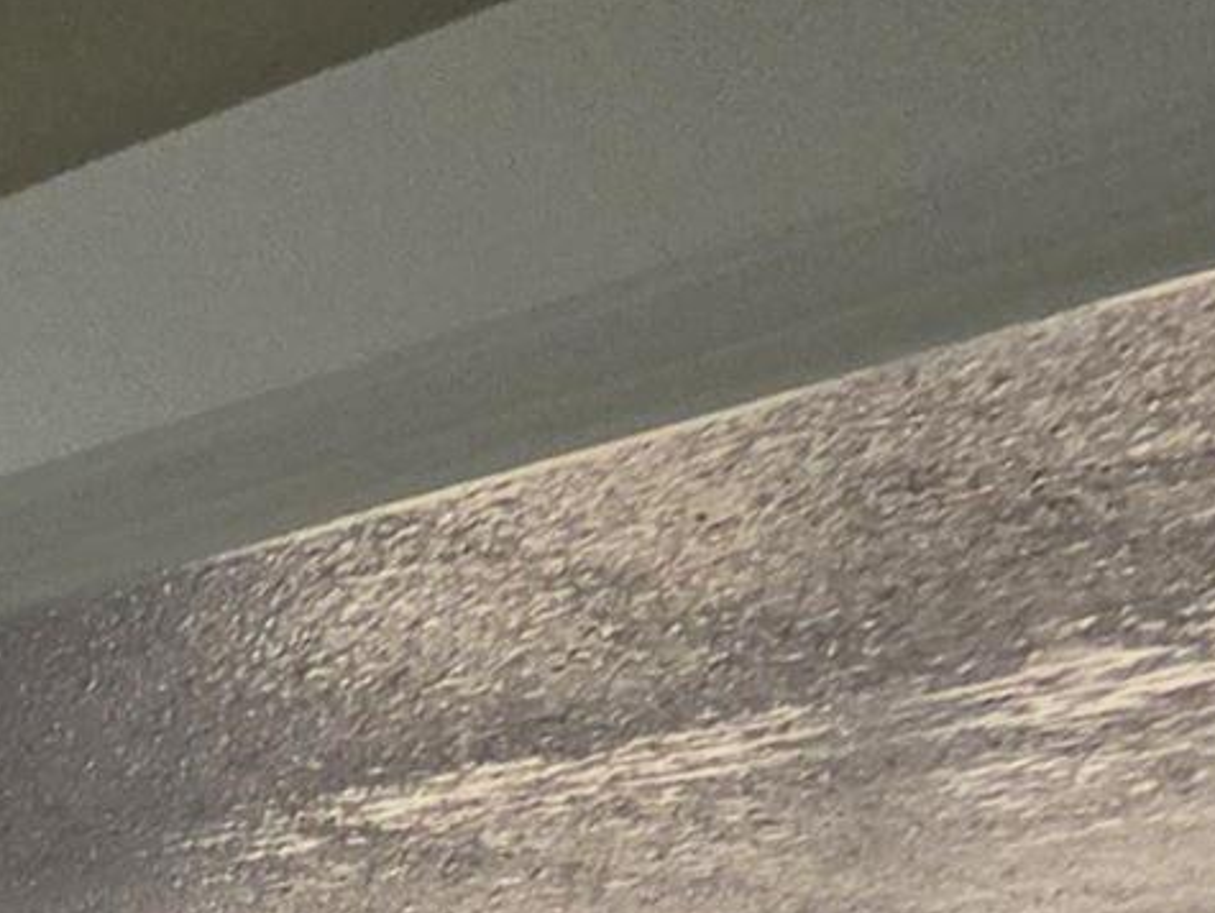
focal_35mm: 84
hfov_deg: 12.2
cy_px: 2726
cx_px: -2271
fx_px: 2951
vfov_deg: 11.2
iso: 64
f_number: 1.9
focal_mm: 2.2
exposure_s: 1/120
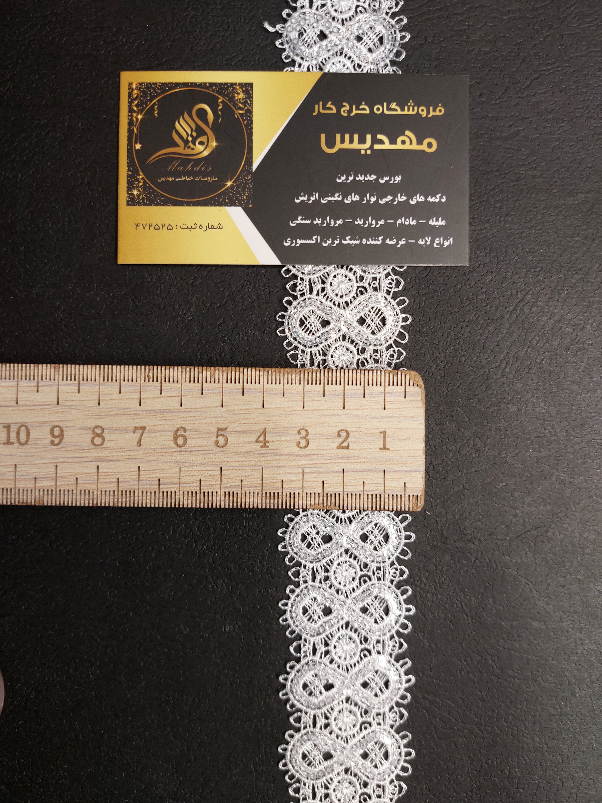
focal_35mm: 24
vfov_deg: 71.6
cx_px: 301
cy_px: 402
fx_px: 557
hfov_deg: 56.8
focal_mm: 5.23
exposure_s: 1/100
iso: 40
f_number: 1.8
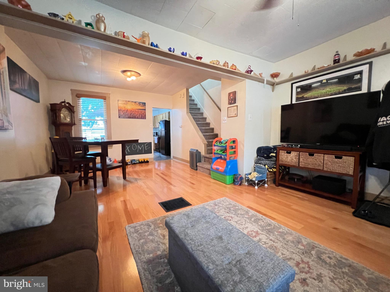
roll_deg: +0.6
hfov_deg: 106.2
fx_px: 146
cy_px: 146
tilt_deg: -4.7
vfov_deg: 89.9
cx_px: 195
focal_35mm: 13
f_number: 1.8
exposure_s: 1/30
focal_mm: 1.57
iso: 1250
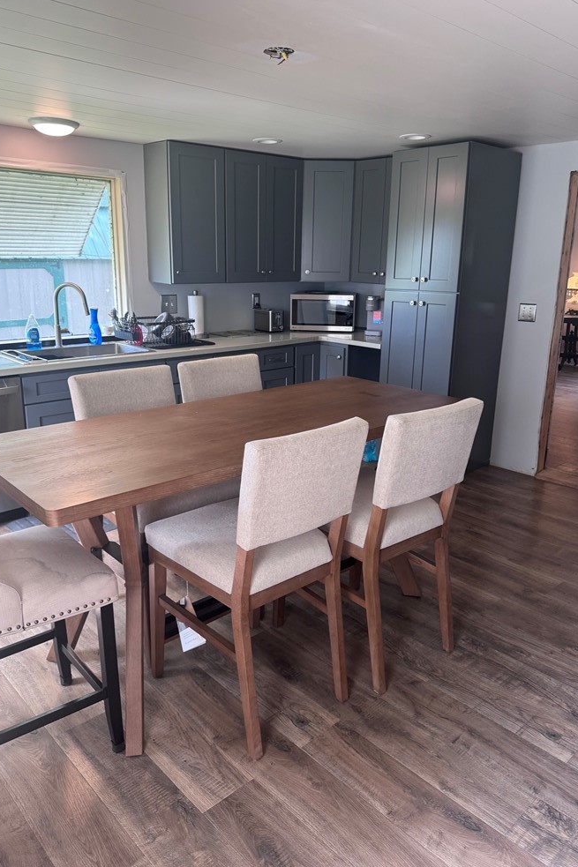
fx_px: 626
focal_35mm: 26
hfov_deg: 49.5
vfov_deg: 69.4
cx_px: 297
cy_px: 416
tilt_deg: -14.5
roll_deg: -0.5
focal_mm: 6.76
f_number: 1.78
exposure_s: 1/120
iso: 160
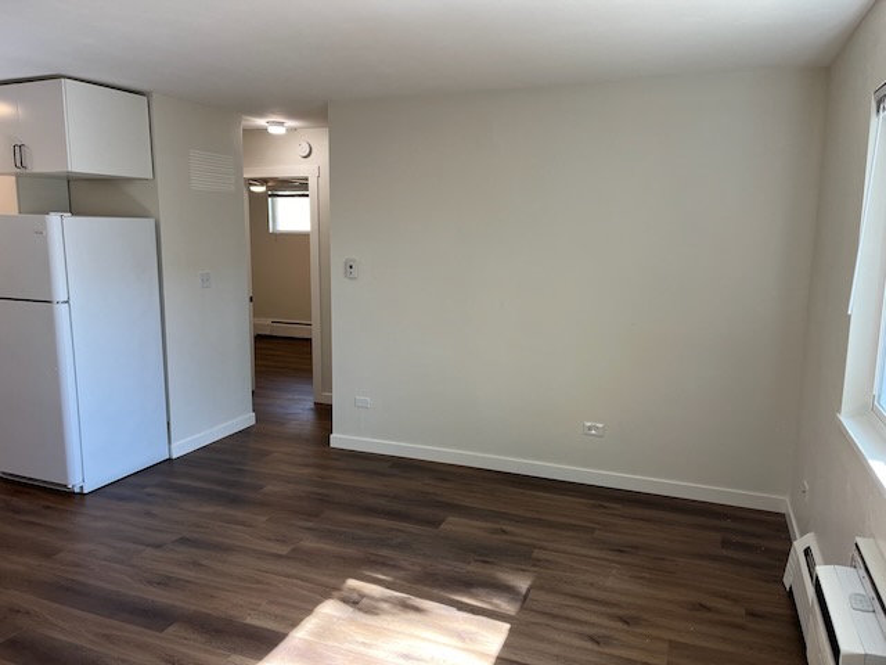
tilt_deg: -9.2
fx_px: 665
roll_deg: -0.2
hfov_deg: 67.3
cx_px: 443
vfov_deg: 53.1
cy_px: 332
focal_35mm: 26
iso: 64
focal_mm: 5.1
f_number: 1.6
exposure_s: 1/120
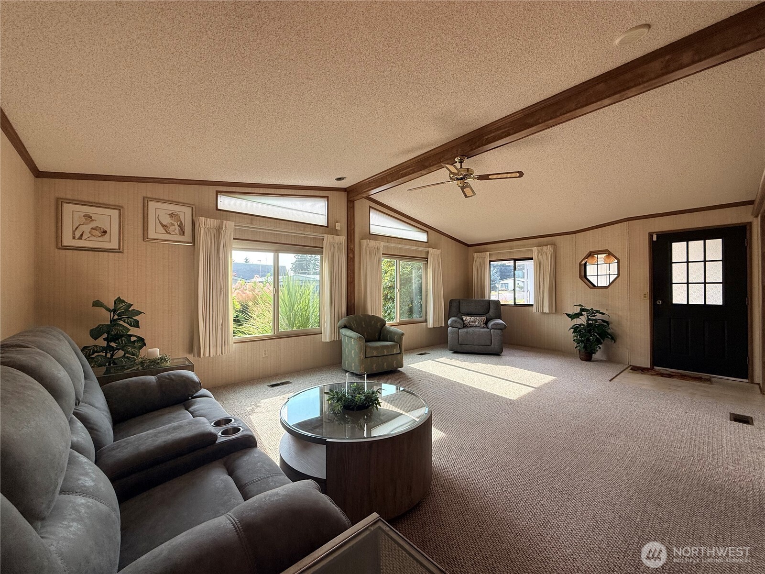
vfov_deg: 85.7
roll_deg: +0.1
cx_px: 382
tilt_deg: +0.4
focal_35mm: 14
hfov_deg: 102.1
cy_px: 287
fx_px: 309
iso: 64
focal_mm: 2.22
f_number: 2.2
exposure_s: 1/198
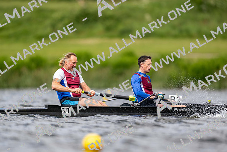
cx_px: 120
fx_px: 4025
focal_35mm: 638
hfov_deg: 3.2
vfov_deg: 2.2
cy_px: 78
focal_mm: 600
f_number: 4
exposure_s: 1/2500
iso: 450
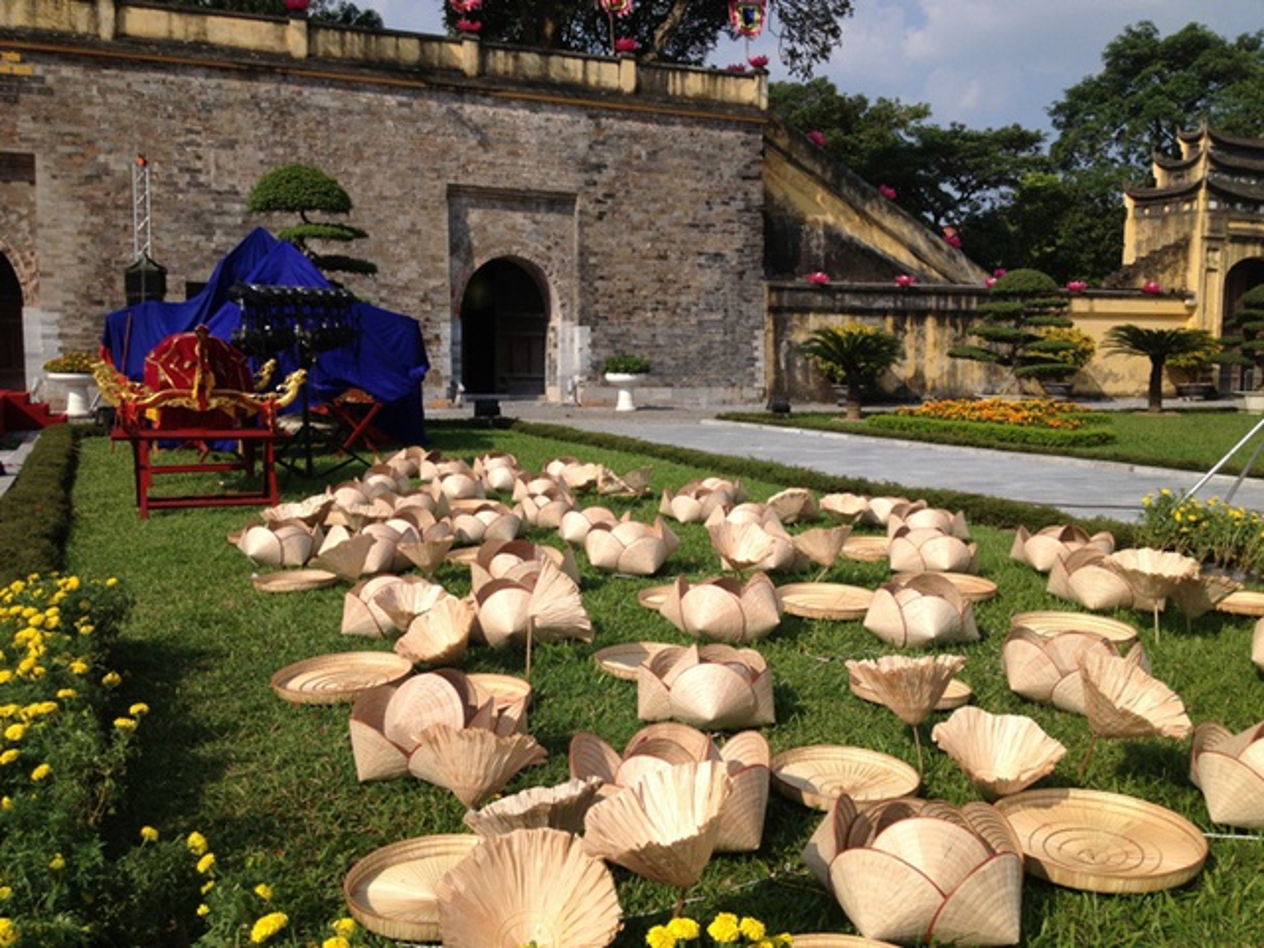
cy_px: 474
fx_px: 1278
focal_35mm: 35
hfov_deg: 52.6
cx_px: 632
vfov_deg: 40.7
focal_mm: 4.28
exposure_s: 1/2632
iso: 50
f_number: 2.4
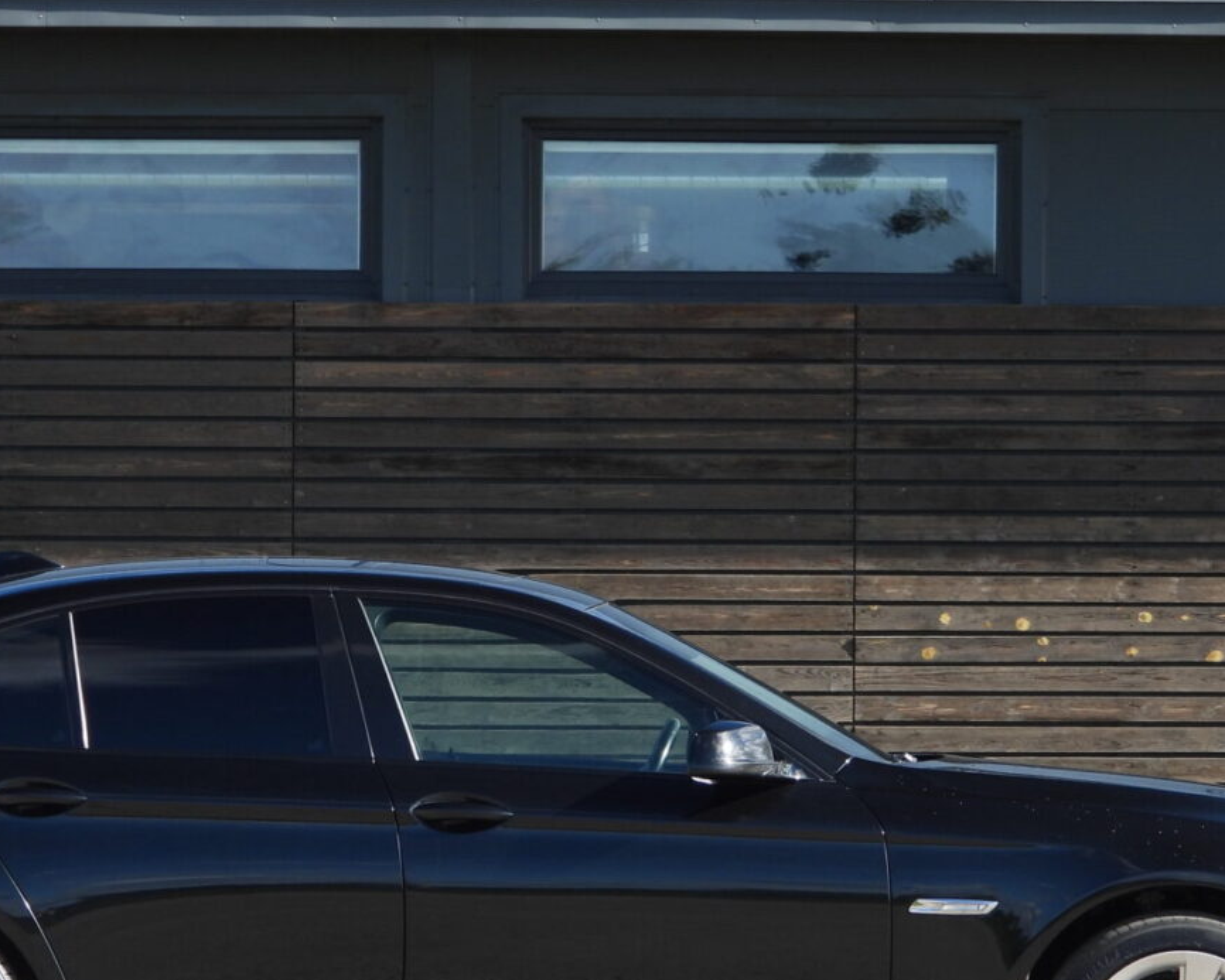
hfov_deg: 6.9
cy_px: 573
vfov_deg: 5.5
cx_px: 463
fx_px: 10153
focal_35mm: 280
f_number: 4
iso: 100
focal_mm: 27.9
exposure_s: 1/160
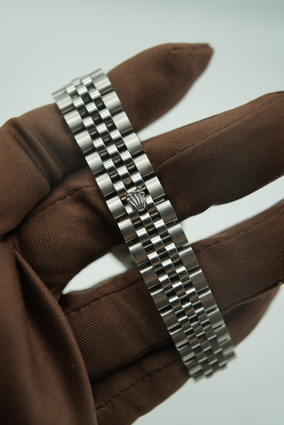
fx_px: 414
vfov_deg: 54.4
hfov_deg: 37.9
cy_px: 212
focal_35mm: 35
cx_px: 142
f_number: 5
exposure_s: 1/250
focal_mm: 35
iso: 400
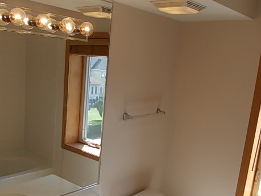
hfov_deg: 47.6
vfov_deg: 36.5
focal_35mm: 39
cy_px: 132
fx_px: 294
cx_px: 106
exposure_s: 1/160
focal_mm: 4
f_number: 2.7
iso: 80
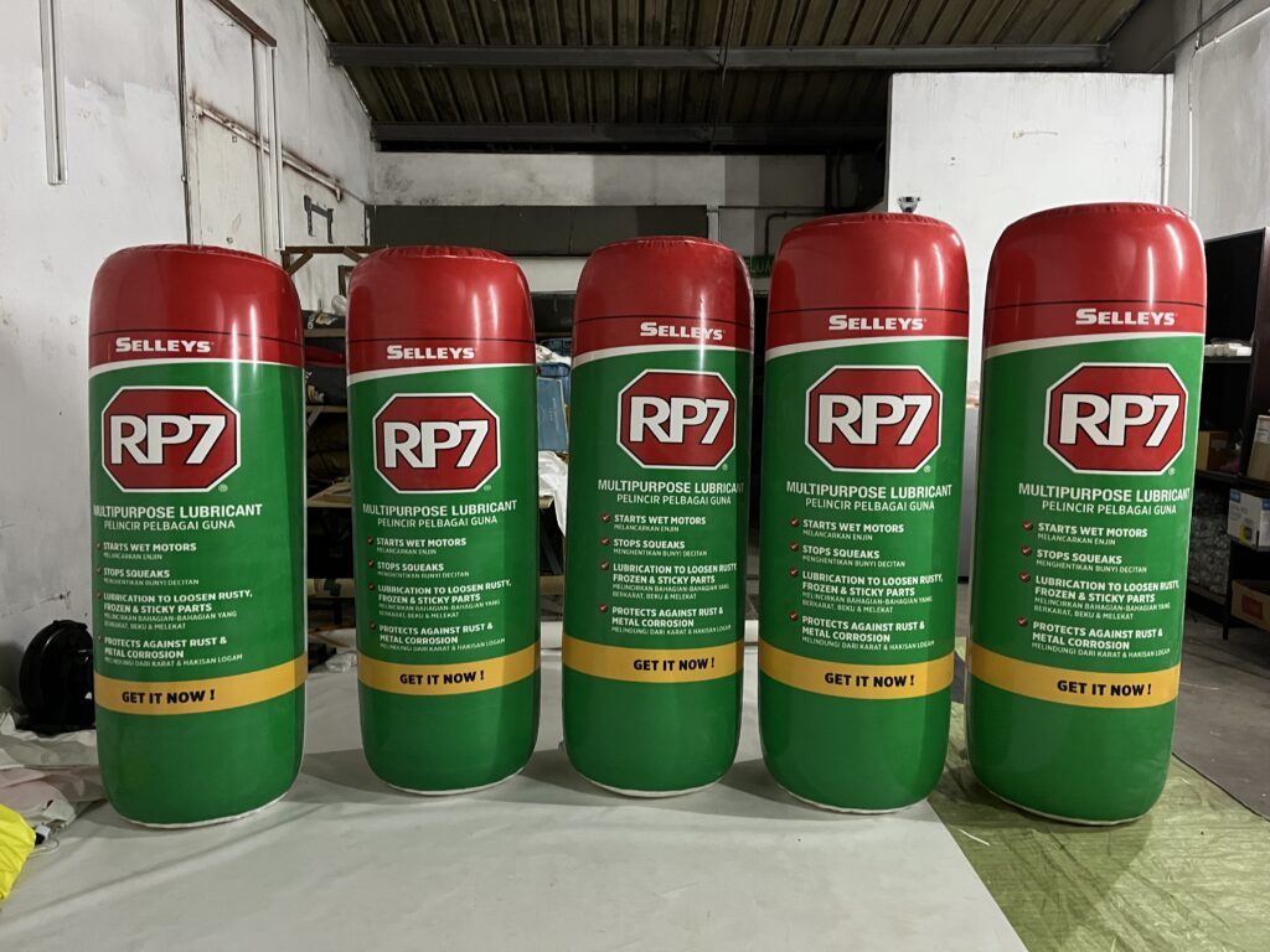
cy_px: 476
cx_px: 635
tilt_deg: -6.3
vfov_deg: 53.1
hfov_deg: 67.3
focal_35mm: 26
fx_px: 954
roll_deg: +0.5
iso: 500
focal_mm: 5.1
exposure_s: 1/25
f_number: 1.6
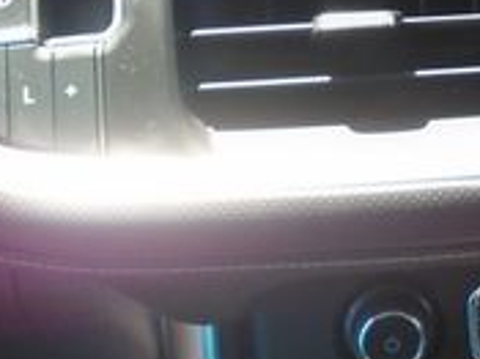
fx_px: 1316
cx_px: 573
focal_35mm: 95
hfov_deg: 19.5
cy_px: 5
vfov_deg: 15.3
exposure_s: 1/40
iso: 100
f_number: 3.2
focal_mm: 4.6
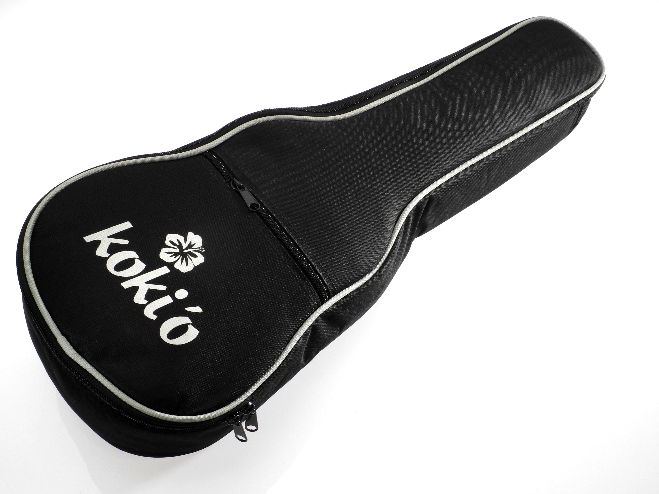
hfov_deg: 38.2
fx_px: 952
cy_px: 247
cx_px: 330
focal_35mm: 50
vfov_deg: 29.1
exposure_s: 1/800
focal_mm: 10.7
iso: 100
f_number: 8
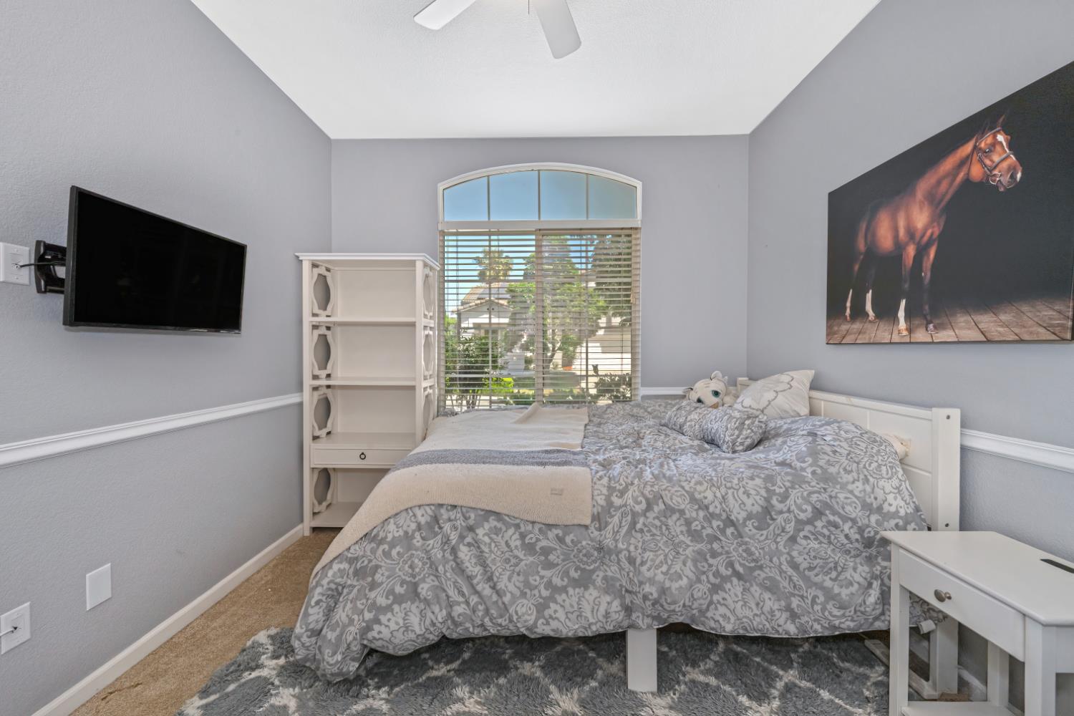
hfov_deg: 104.3
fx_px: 418
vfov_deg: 81.2
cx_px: 537
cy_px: 358
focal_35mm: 14
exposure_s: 1/125
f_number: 5.6
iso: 640
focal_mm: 14
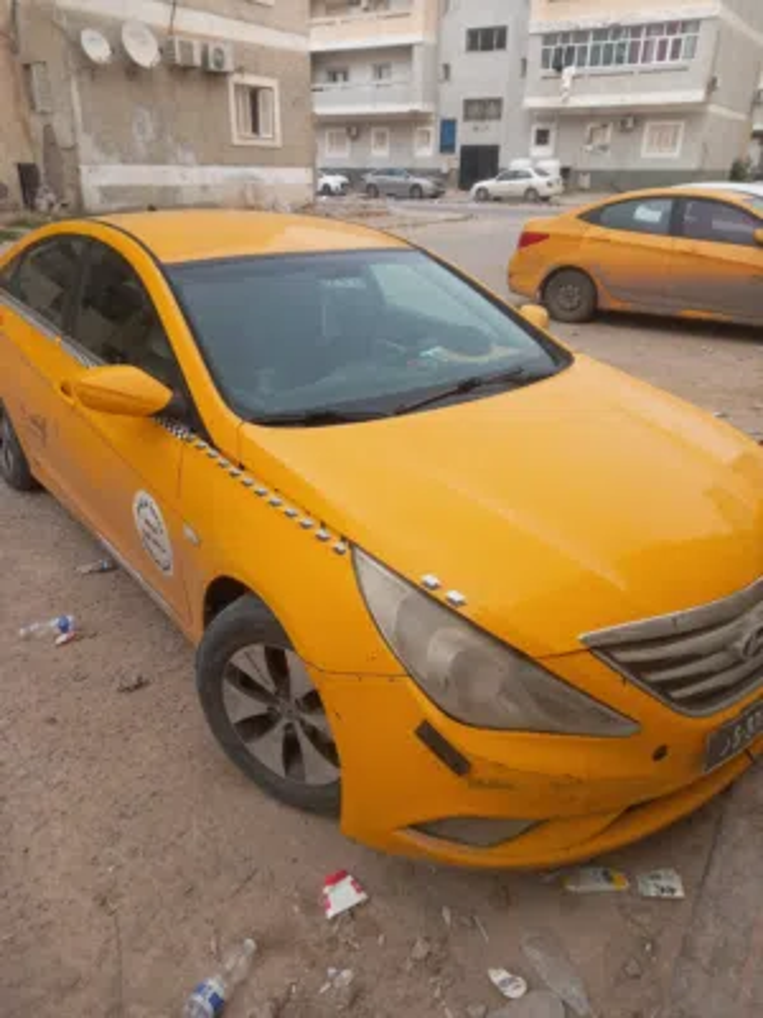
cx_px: 382
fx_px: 735
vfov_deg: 69.4
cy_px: 509
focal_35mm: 25
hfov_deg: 54.9
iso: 32
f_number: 2
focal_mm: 4.6
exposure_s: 1/253
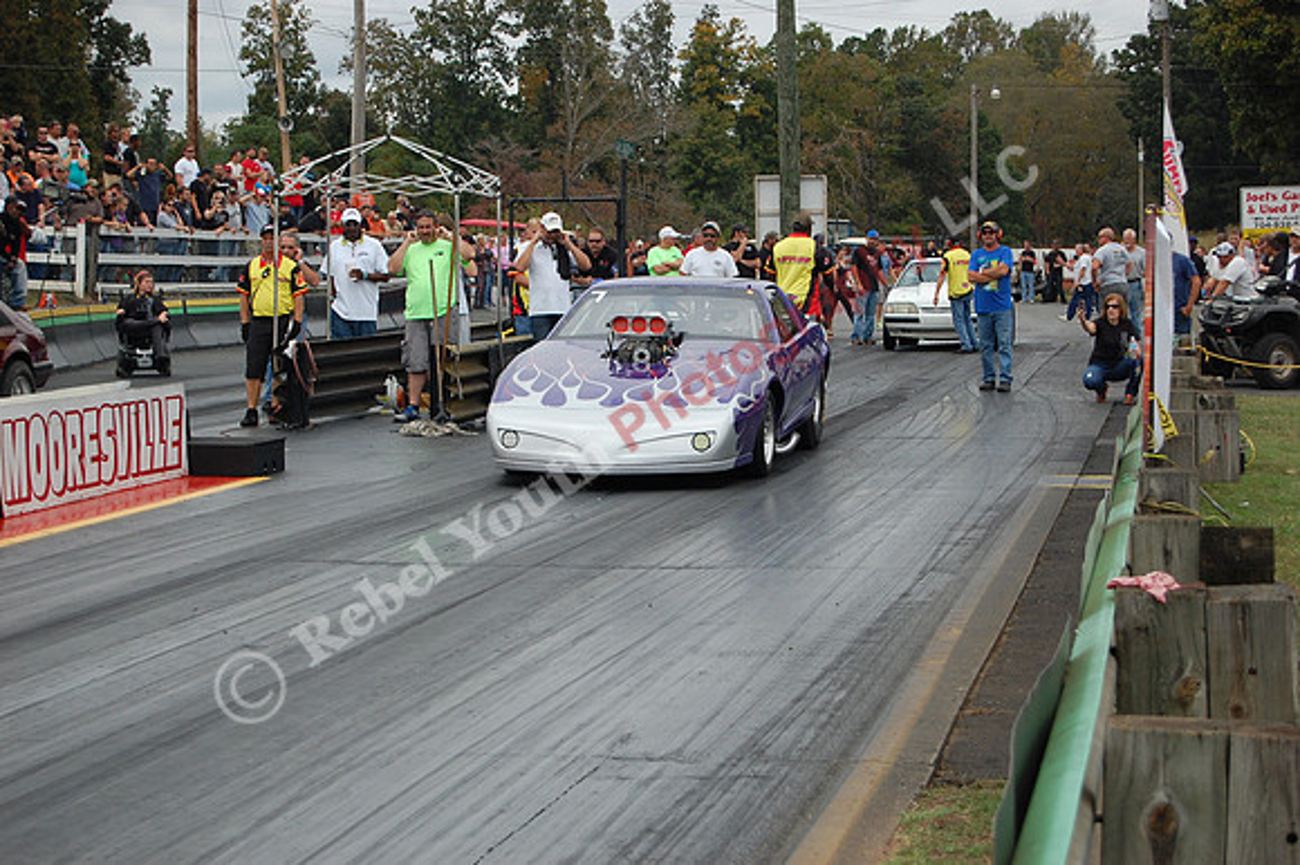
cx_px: 650
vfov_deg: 16.5
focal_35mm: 82
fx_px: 2977
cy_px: 432
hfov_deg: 24.6
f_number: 5.6
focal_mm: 55
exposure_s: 1/1000
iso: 400
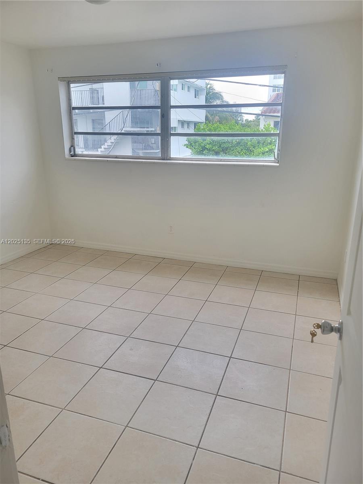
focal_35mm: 26
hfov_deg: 53.1
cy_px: 242
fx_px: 364
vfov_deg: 67.3
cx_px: 182
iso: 64
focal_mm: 5.4
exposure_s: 1/120
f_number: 1.8
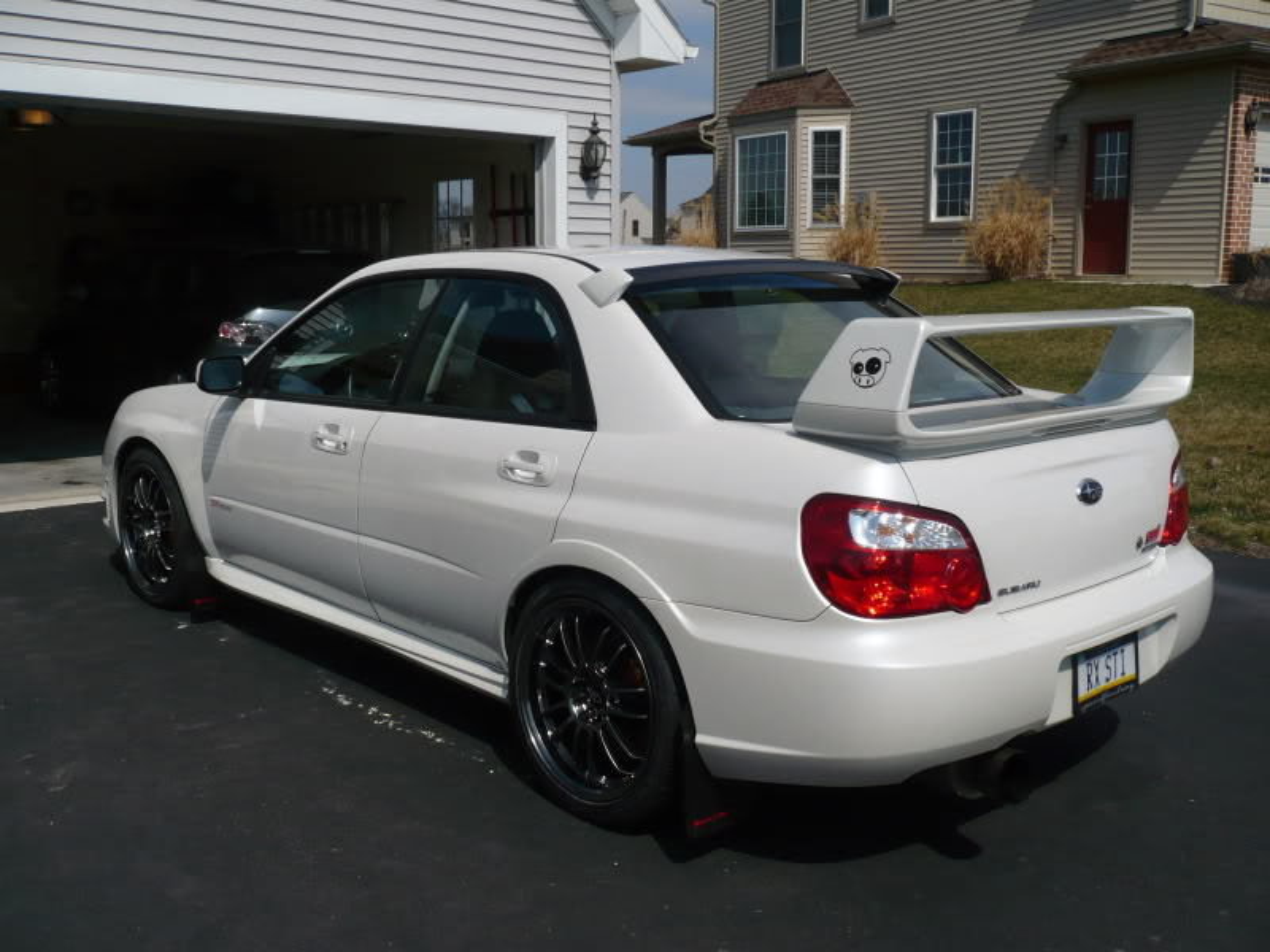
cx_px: 635
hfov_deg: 52.6
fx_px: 1284
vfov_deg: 40.7
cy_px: 476
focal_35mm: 35
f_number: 8
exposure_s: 1/500
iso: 100
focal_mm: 5.8
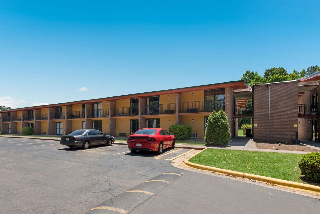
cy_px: 107
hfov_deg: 100.4
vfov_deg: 77.3
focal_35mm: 15
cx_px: 160
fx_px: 133
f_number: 11
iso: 64
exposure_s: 1/10
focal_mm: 15
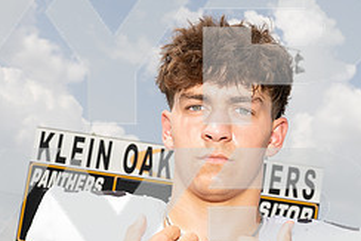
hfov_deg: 21.4
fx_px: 953
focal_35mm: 95
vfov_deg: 14.2
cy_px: 227
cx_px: 179
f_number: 11
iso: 160
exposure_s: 1/250
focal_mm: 40
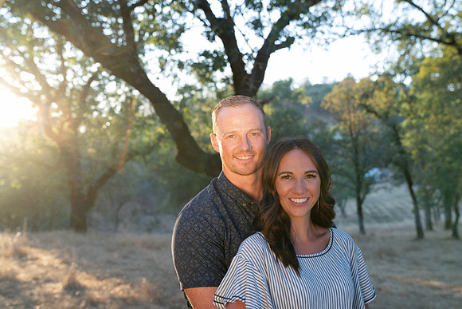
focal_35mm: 41
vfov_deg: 32.6
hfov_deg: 47.4
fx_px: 526
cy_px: 154
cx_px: 231
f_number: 4
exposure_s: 1/125
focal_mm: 41
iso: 320
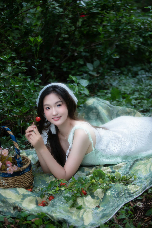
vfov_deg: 27.3
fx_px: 469
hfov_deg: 18.4
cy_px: 114
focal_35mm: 74
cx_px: 76
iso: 200
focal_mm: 75
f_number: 2.8
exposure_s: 1/100
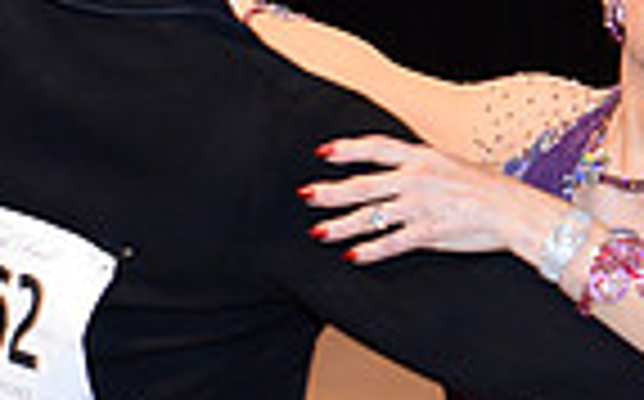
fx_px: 5066
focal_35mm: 289
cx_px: 511
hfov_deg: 7.3
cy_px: 683
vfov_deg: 4.5
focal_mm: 70
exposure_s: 1/200
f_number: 5
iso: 1250
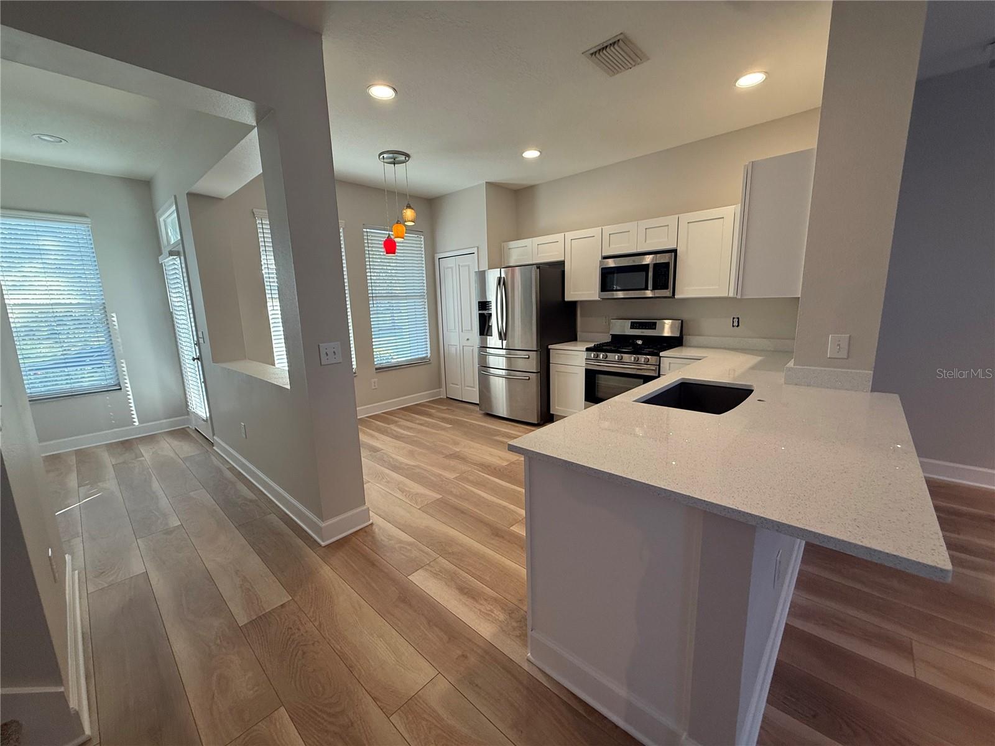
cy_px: 373
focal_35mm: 14
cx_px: 498
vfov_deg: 85.7
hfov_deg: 102.1
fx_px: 402
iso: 160
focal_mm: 2.22
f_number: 2.2
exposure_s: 1/120
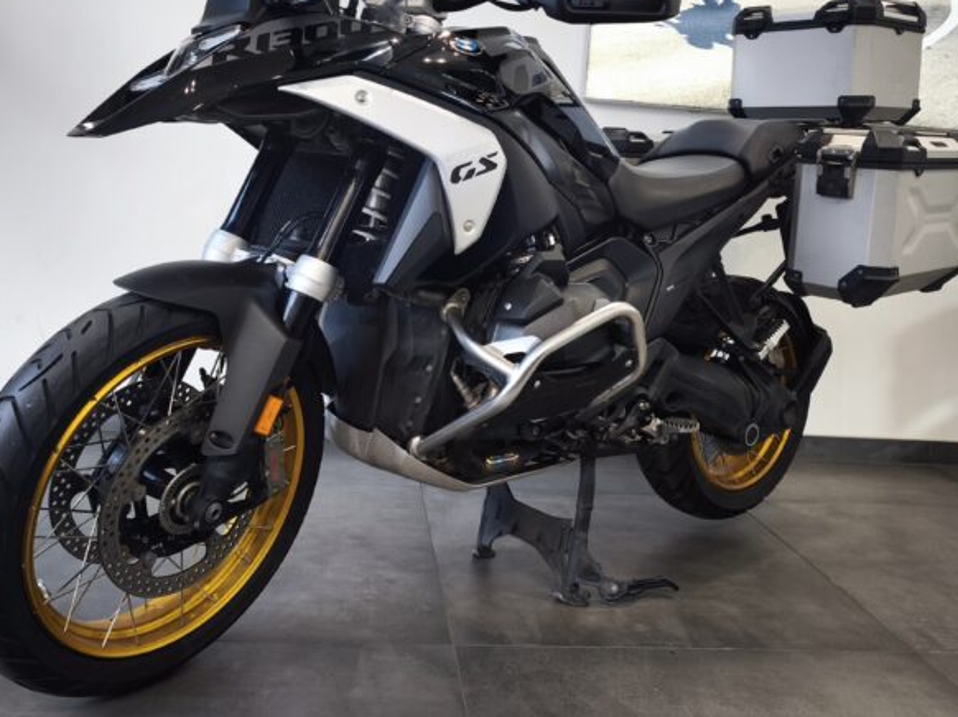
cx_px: 454
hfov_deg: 55.3
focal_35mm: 33
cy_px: 245
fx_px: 913
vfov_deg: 42.4
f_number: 1.6
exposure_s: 1/120
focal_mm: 6.57
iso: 160
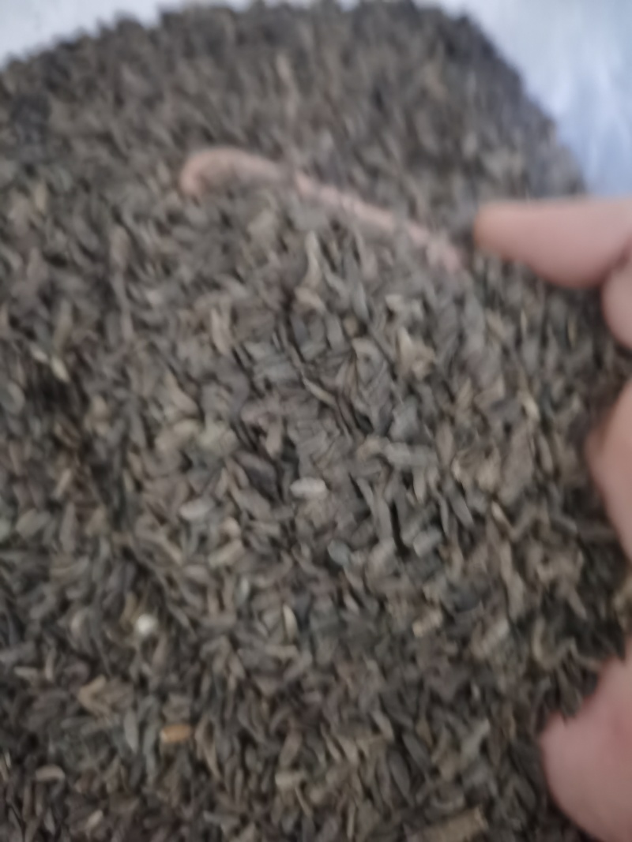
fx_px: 657
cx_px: 316
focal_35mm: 27
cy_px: 421
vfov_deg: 65.3
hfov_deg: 51.3
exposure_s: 1/18
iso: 1250
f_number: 1.8
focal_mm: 5.58
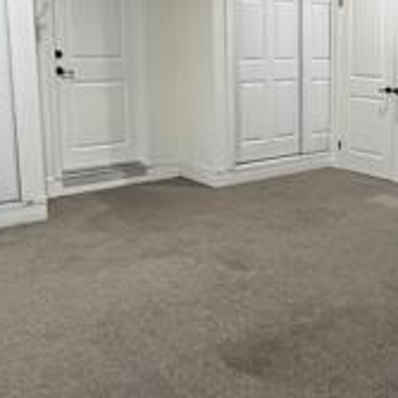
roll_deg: -1.1
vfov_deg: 37.9
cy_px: 131
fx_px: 572
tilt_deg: -8.0
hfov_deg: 35.1
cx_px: 388
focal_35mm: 44
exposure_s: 1/60
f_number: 1.8
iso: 400
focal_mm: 1.57
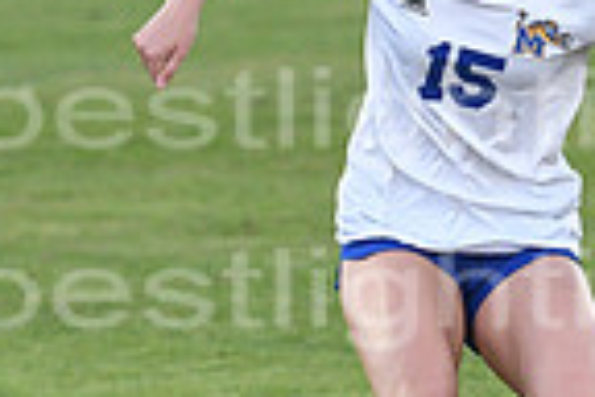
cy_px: 209
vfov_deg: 2.0
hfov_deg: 3.0
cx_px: 512
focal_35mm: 679
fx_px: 11221
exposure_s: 1/800
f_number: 2.8
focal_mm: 112
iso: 1250
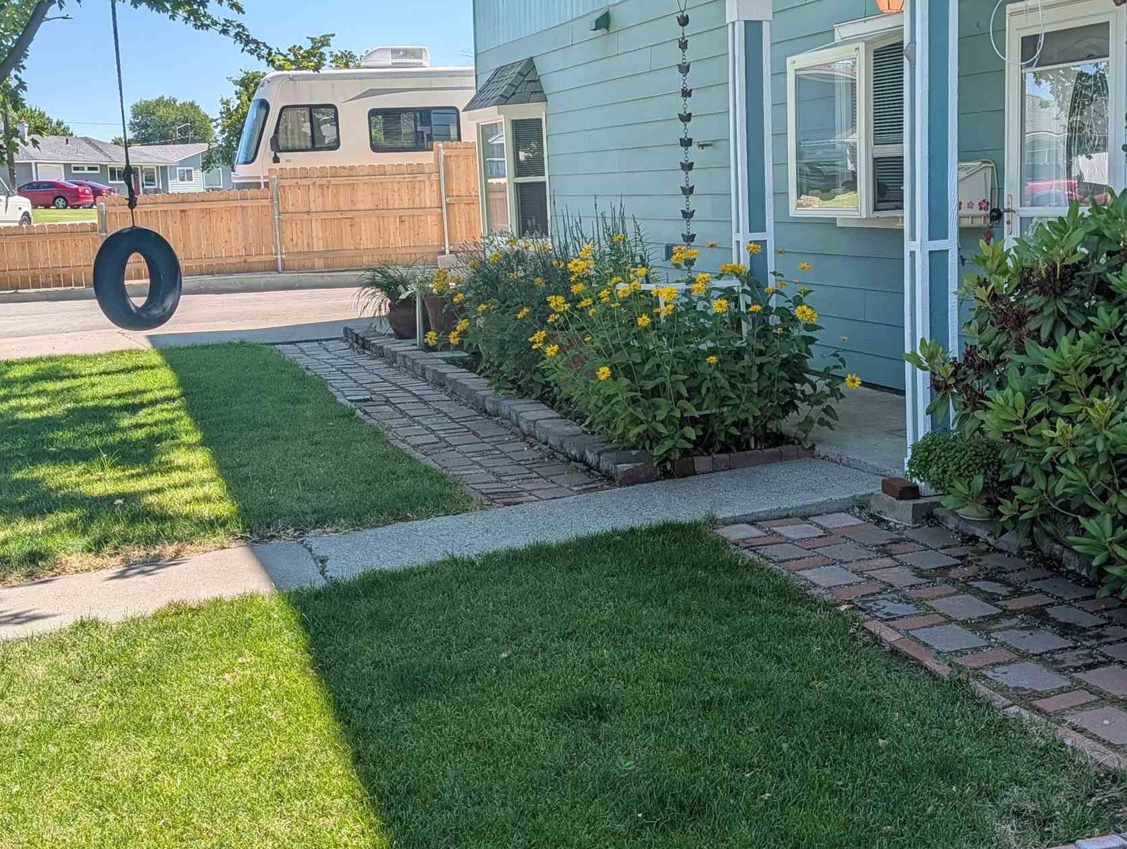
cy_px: 388
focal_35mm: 44
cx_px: 704
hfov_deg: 42.6
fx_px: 1435
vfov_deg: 32.9
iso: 20
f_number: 1.68
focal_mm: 6.9
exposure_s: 1/831
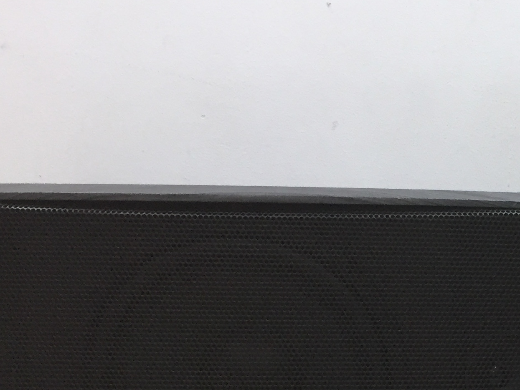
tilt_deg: -6.7
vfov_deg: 18.6
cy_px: 441
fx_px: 1142
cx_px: 578
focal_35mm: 76
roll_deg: -1.8
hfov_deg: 23.9
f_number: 2.2
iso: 160
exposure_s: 1/33
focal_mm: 4.15
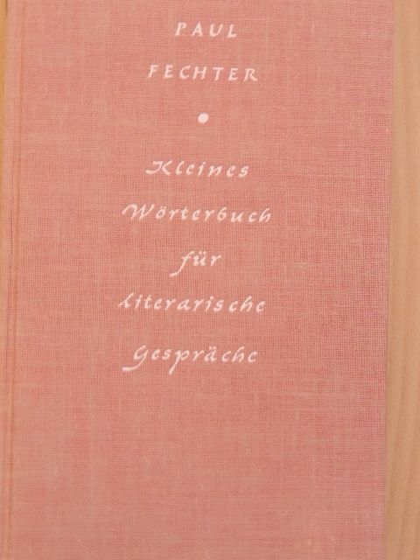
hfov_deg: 16.4
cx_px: 210
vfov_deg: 21.8
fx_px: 1456
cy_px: 280
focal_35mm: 90
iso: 800
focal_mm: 16
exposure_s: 1/30
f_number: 4.1
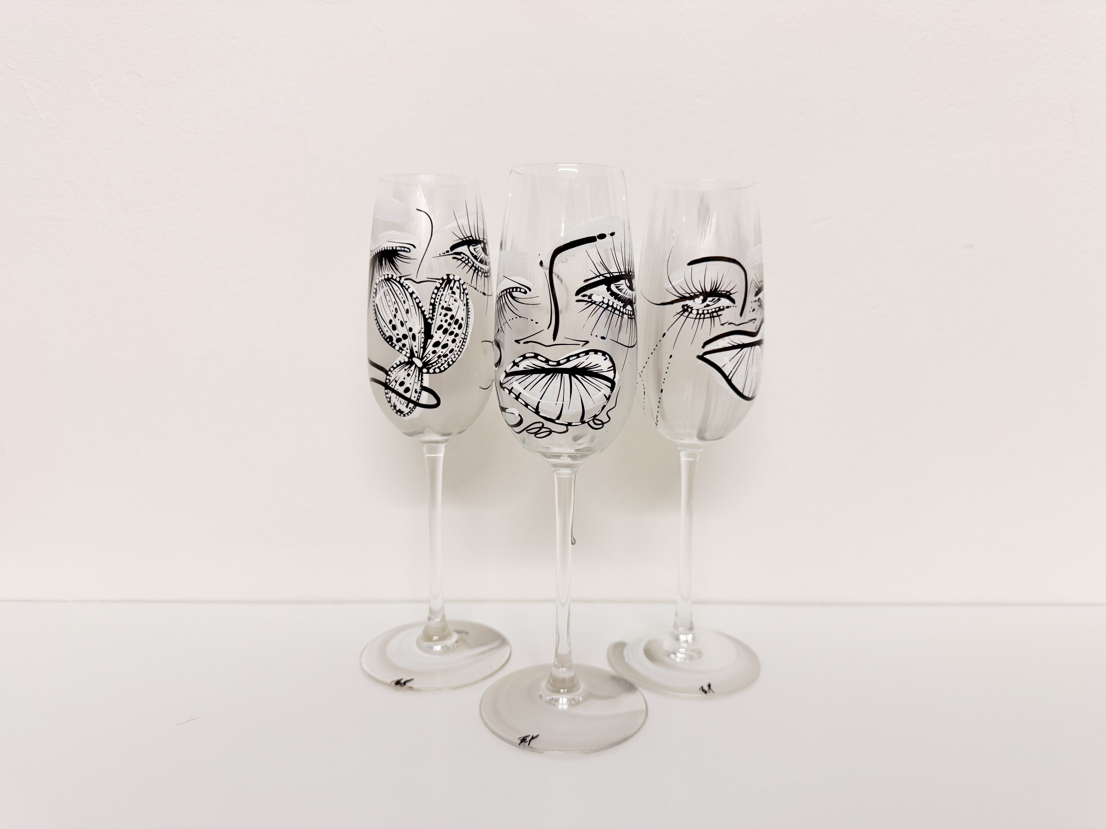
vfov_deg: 56.8
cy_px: 414
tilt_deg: -9.8
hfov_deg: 71.6
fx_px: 767
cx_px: 553
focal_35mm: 24
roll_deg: +0.0
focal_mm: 6.76
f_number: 1.78
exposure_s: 1/100
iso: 200
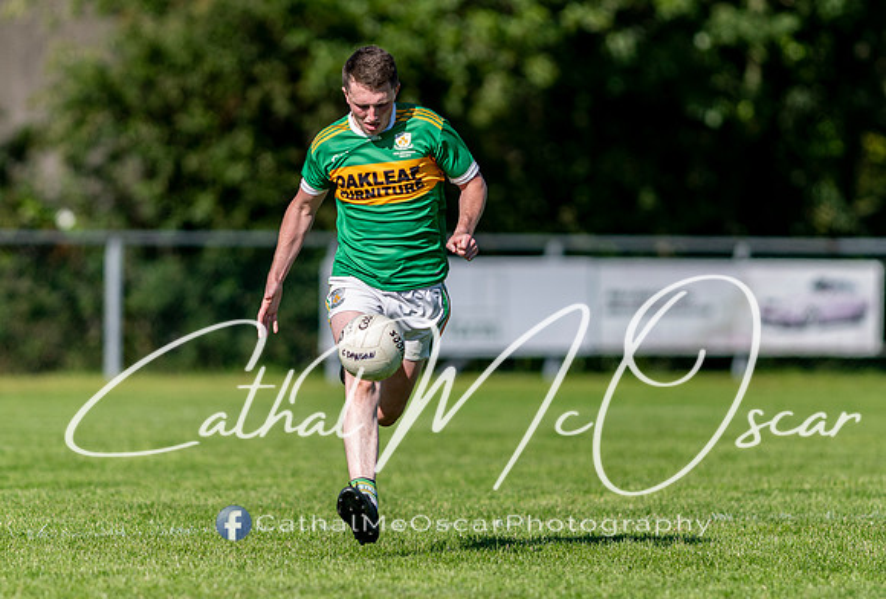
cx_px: 387
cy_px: 331
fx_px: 12970
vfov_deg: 2.6
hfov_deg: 3.9
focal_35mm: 525
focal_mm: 300
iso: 125
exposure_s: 1/2500
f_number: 2.8
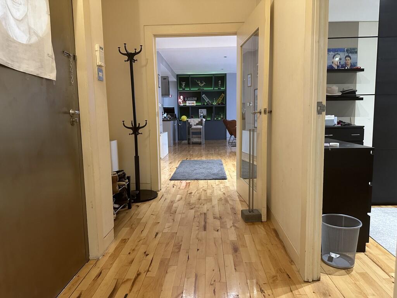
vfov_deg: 56.8
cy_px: 149
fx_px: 275
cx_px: 198
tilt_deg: -6.6
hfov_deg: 71.6
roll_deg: +0.4
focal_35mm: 24
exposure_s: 1/50
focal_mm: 6.86
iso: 400
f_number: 1.78
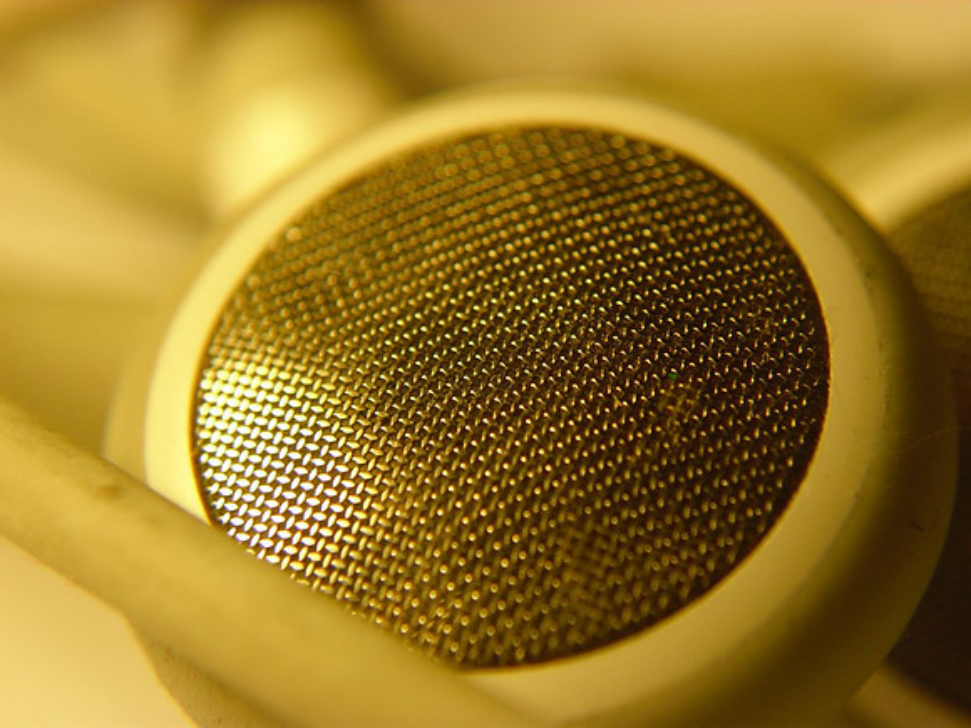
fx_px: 2076
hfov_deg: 26.3
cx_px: 486
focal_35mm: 74
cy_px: 364
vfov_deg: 19.9
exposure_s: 1/125
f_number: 4.6
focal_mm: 13.1
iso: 100
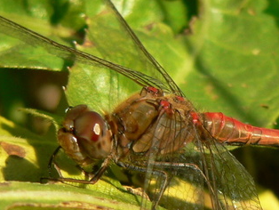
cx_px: 241
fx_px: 2081
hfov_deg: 7.7
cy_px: 182
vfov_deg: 5.8
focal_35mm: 258
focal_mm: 15.9
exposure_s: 1/400
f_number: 4
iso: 80
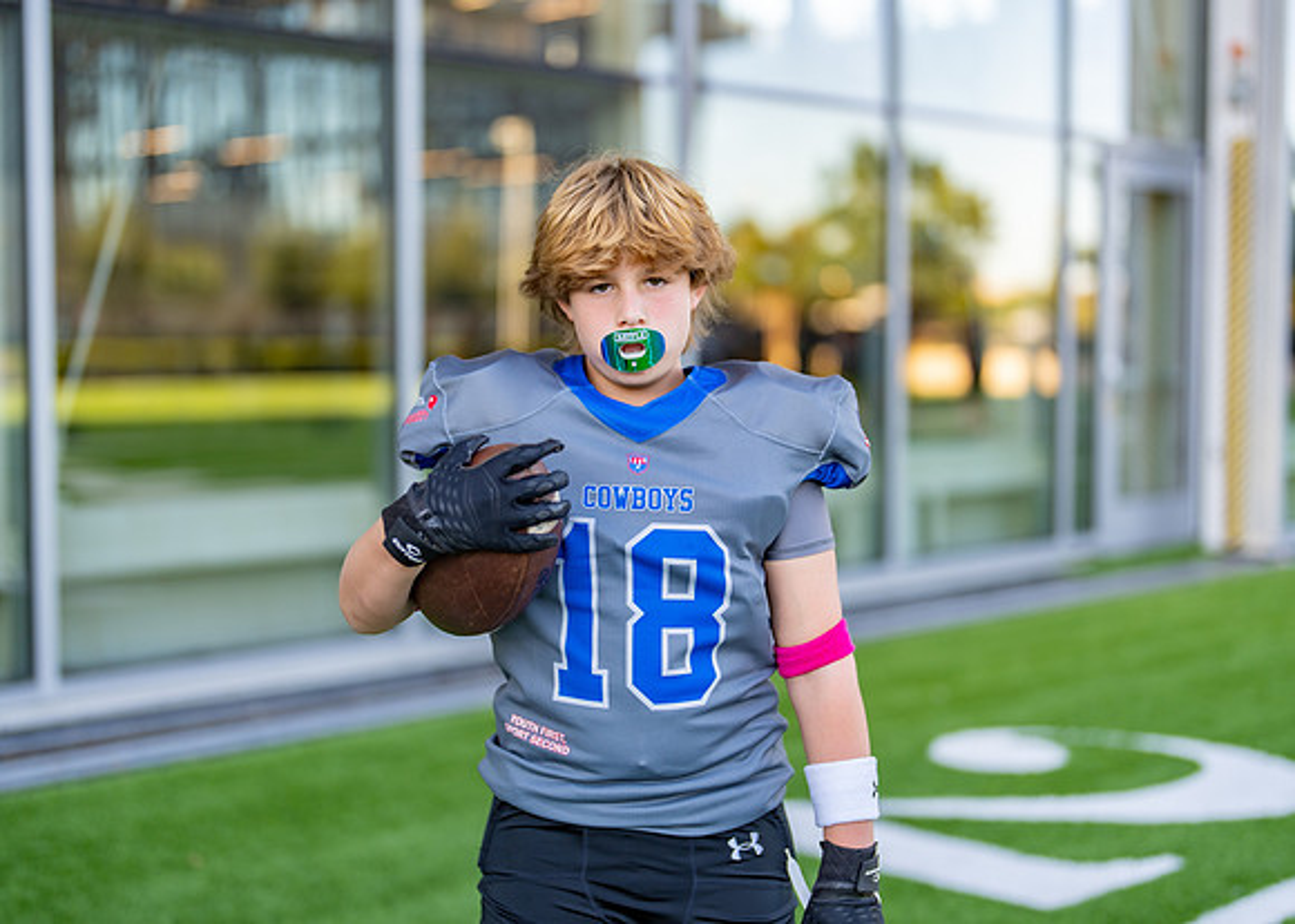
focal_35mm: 55
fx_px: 2010
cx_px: 648
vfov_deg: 25.9
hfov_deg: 35.7
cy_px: 462
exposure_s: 1/640
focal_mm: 50
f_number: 1.2
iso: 100
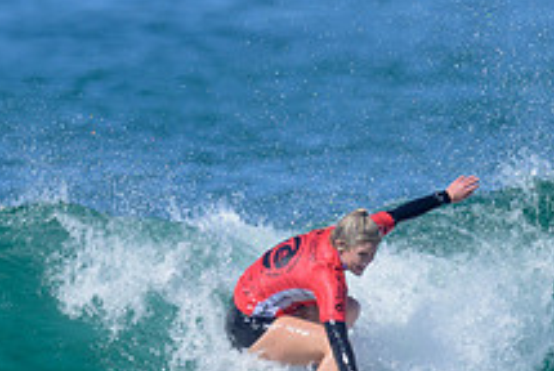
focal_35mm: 2963
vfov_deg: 0.5
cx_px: 194
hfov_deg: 0.7
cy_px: 301
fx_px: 45659
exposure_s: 1/2000
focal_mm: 800
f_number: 6.3
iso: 360
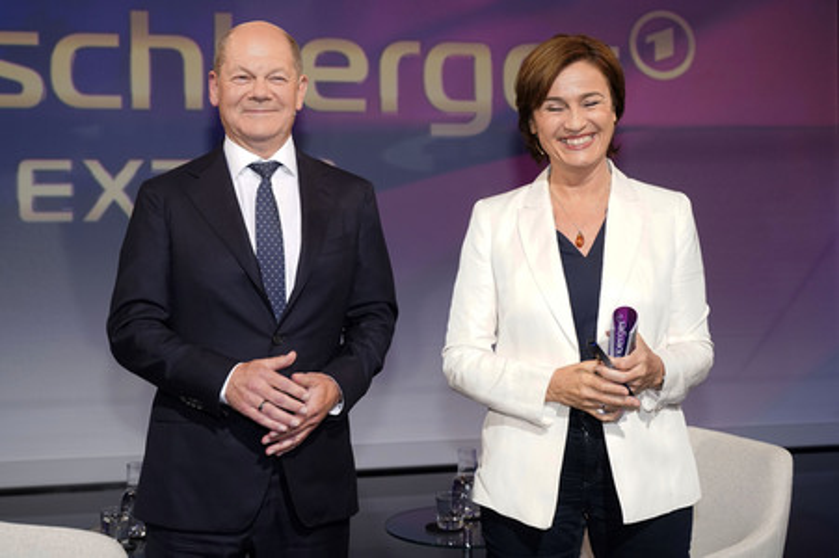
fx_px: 885
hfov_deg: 50.7
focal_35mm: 38
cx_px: 420
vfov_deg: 35.0
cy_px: 279
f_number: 5
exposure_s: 1/125
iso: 2000
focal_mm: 38
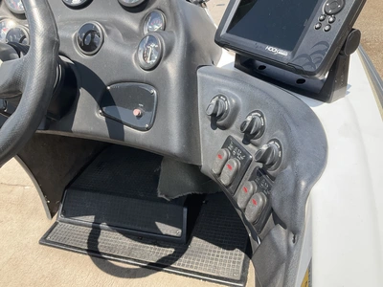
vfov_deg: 48.2
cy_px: 144
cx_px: 192
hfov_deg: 61.7
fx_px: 321
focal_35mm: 29
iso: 25
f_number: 1.8
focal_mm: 3
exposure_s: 1/898
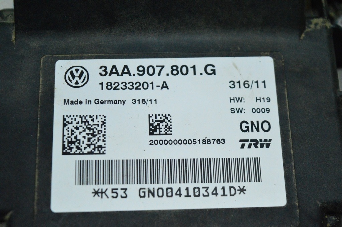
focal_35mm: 75
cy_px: 114
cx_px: 171
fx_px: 712
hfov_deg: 27.0
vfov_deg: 18.2
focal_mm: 50
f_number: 5.6
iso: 6400
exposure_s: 1/800
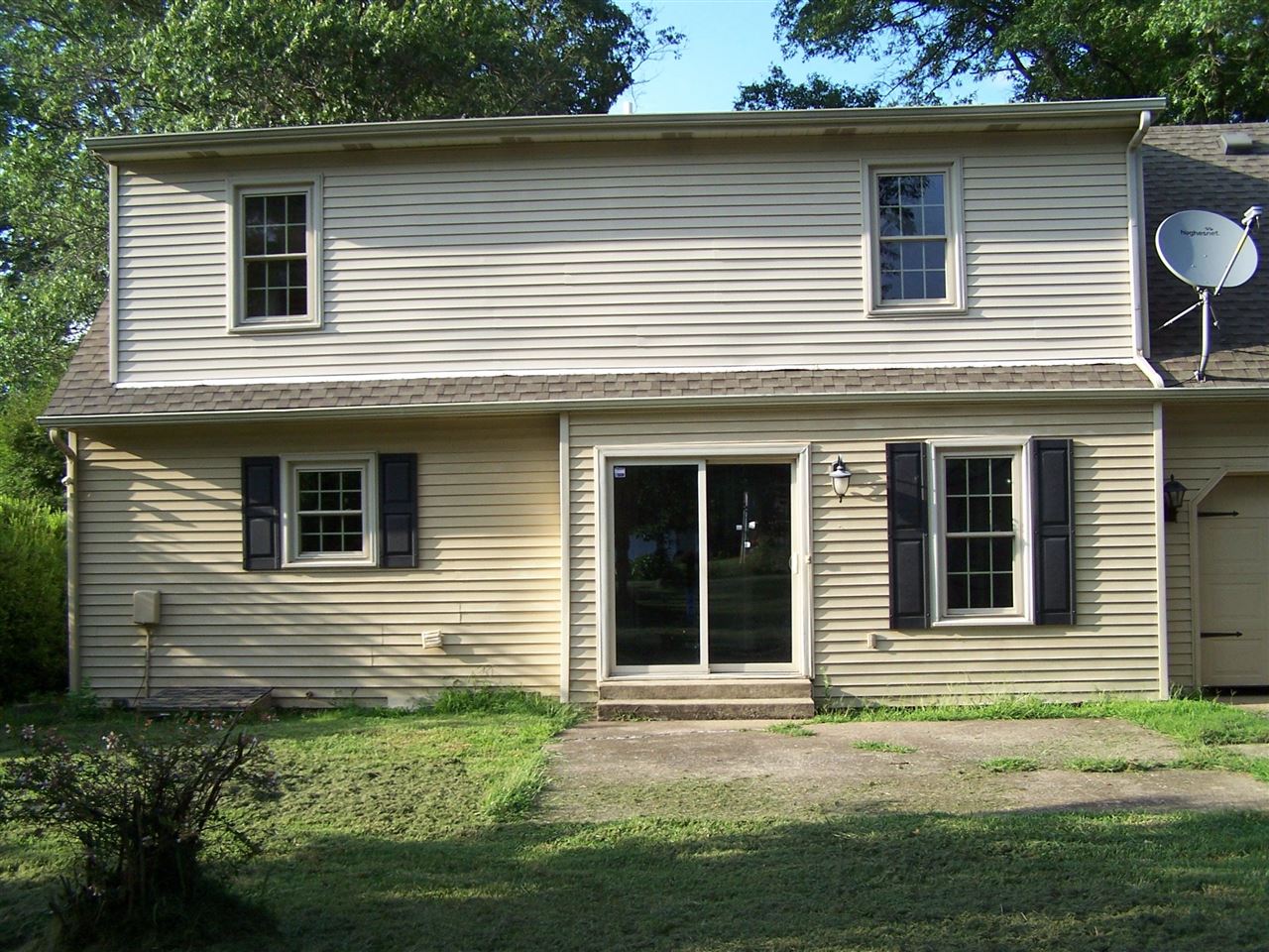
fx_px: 1393
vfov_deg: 37.7
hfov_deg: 49.0
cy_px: 476
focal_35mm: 38
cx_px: 634
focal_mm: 6.3
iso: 80
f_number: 2.8
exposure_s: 1/500
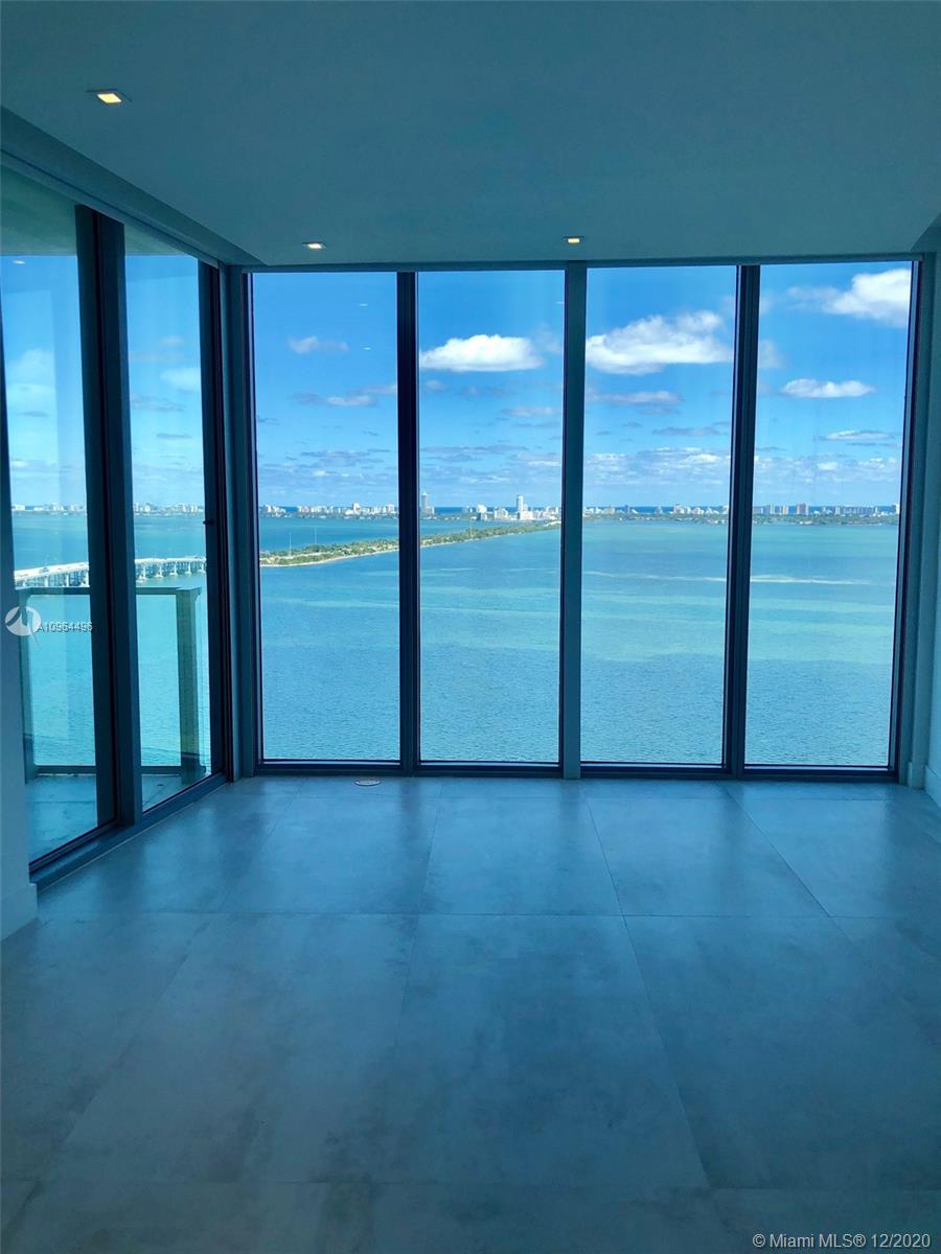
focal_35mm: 28
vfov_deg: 63.4
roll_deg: -0.3
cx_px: 470
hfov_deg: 49.7
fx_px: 1015
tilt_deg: -5.1
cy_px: 627
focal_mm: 4
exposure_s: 1/867
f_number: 1.8
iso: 20
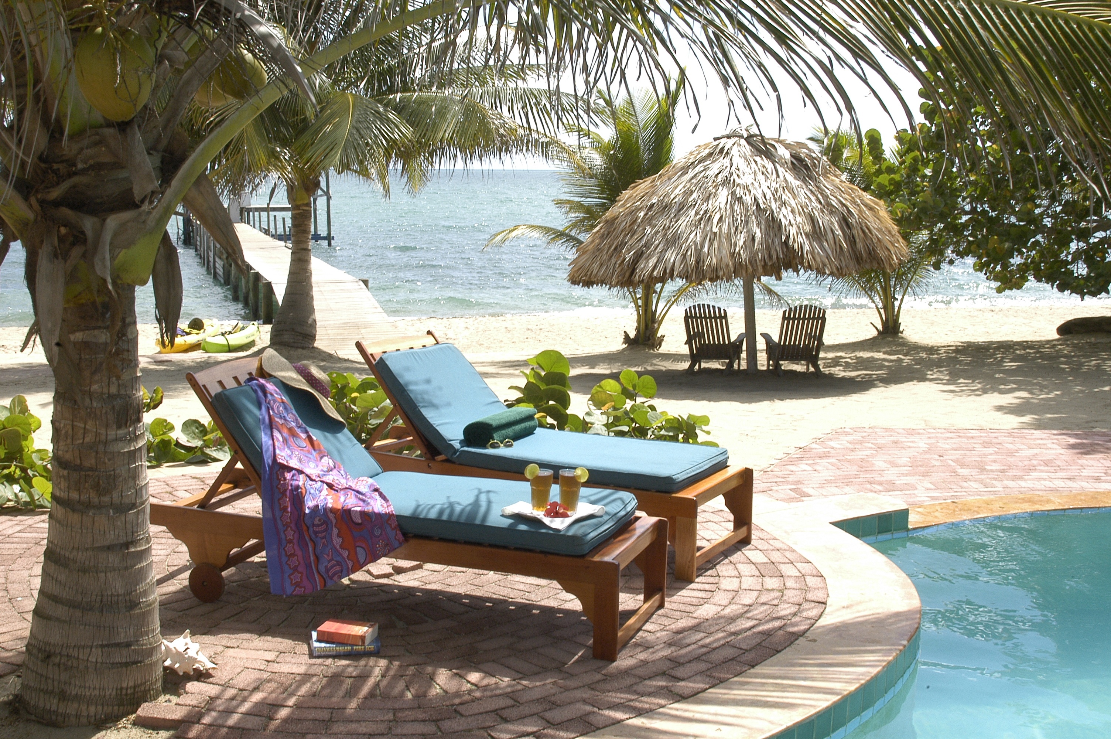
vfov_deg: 31.8
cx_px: 556
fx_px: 1295
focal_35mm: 42
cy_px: 370
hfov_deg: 46.4
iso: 400
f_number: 16
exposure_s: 1/80
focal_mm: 28
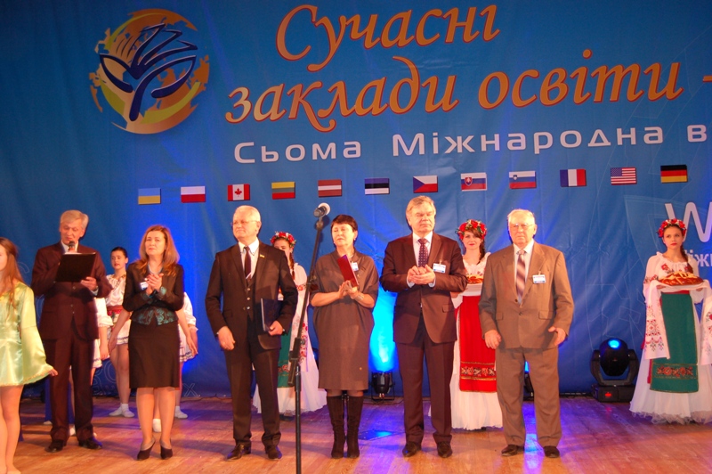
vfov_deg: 34.2
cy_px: 237
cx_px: 356
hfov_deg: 49.6
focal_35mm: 39
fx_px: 771
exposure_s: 1/60
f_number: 4.2
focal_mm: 26
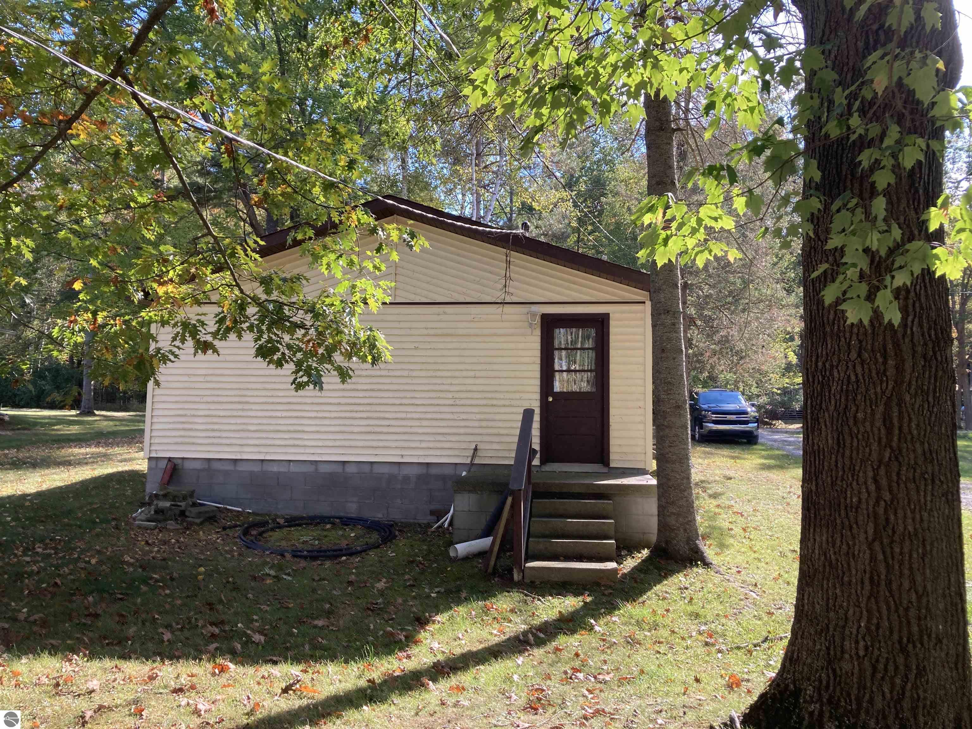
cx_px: 486
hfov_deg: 63.4
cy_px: 364
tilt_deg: +7.2
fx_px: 786
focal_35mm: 28
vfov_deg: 49.7
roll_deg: -1.3
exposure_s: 1/254
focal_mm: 3.99
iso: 20
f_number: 1.8
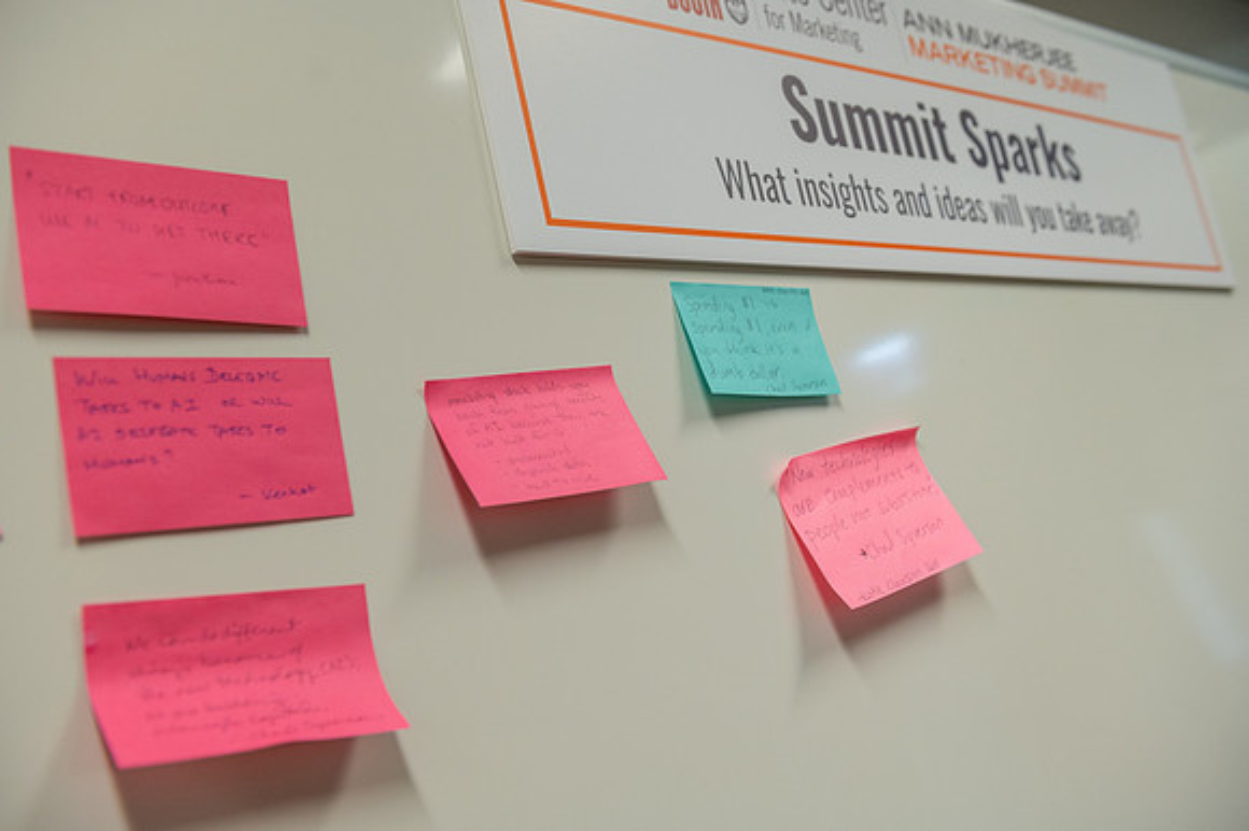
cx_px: 624
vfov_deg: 37.8
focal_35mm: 35
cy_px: 416
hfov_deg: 54.4
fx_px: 1215
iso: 1250
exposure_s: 1/80
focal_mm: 35
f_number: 4
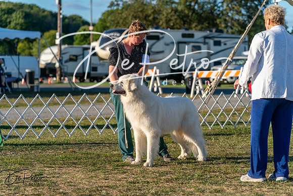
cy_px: 98
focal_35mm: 122
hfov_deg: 16.8
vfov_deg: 11.2
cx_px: 146
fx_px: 993
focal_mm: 122
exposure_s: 1/1250
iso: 200
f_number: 4.5
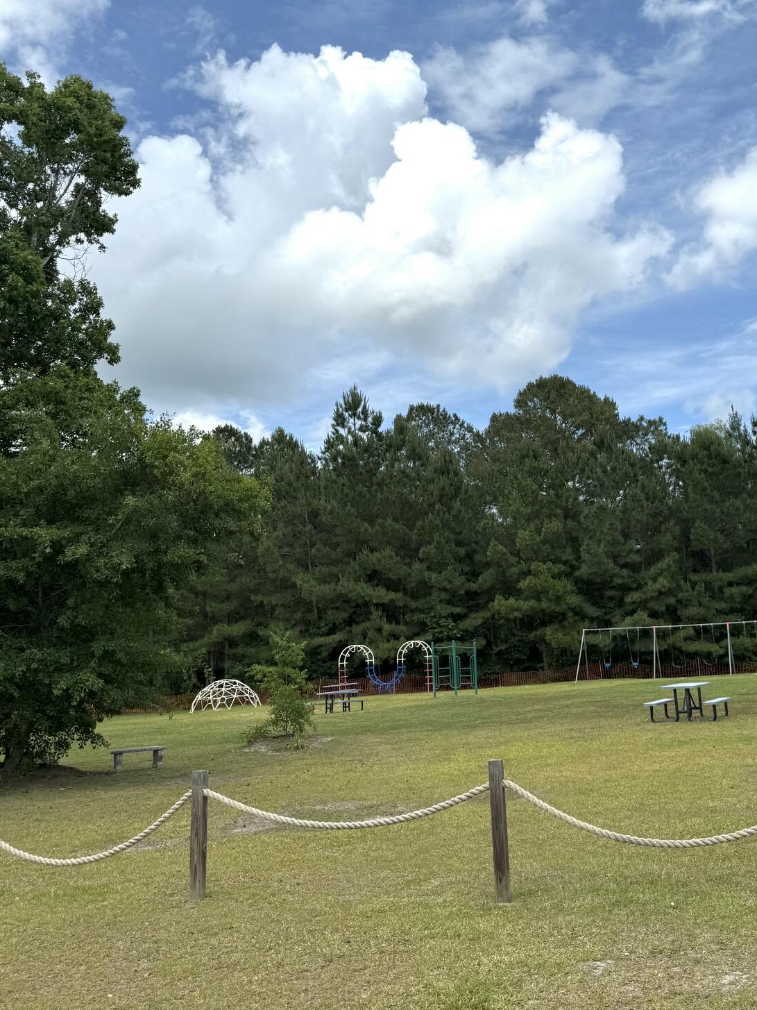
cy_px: 421
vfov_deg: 55.1
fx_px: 962
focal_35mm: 33
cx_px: 508
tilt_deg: +14.3
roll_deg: +3.7
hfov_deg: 42.3
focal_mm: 6.76
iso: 80
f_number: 1.78
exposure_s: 1/7353
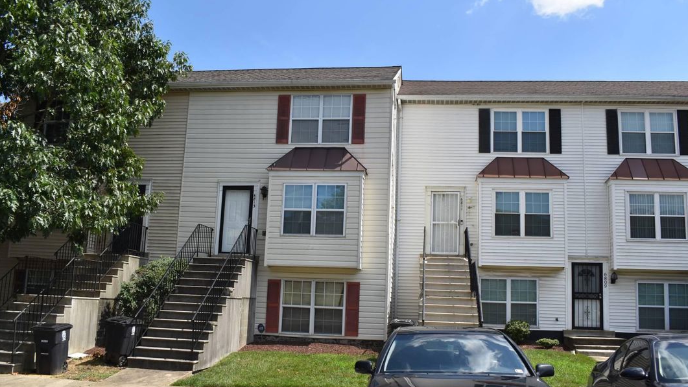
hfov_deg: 61.0
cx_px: 348
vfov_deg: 36.7
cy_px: 211
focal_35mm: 32
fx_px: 584
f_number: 8
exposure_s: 1/250
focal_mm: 20
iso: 100
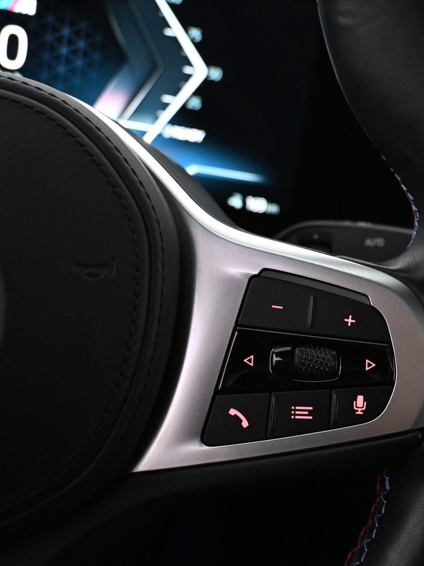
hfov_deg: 29.2
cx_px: 308
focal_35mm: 49
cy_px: 283
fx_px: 802
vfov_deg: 38.8
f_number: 4
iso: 4000
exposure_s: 1/80
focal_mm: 22.5
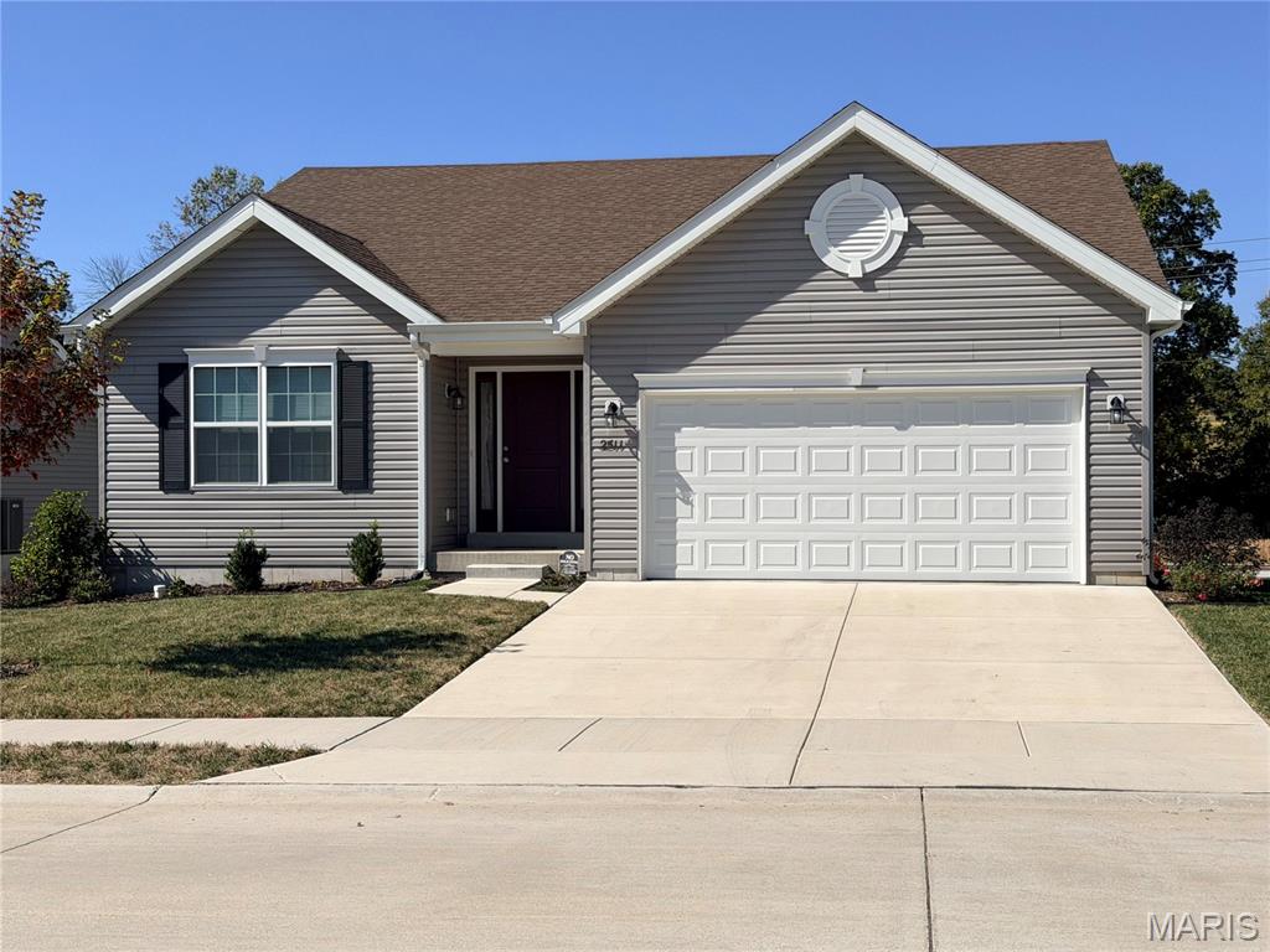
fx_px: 1761
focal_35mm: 48
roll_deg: +0.4
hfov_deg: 39.7
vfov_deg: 30.3
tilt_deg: +0.4
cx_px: 635
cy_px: 476
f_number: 1.78
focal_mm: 6.76
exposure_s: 1/7143
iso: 64
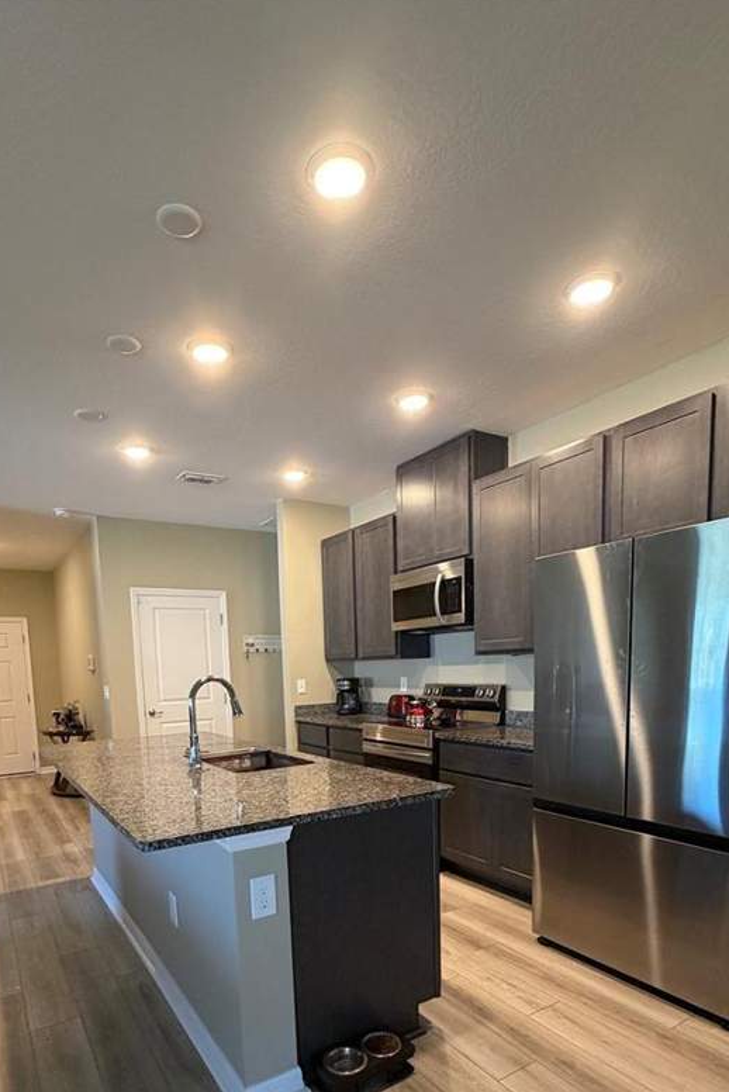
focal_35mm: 20
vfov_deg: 80.8
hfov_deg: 61.8
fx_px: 607
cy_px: 740
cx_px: 324
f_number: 2.2
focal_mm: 2.22
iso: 400
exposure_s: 1/60
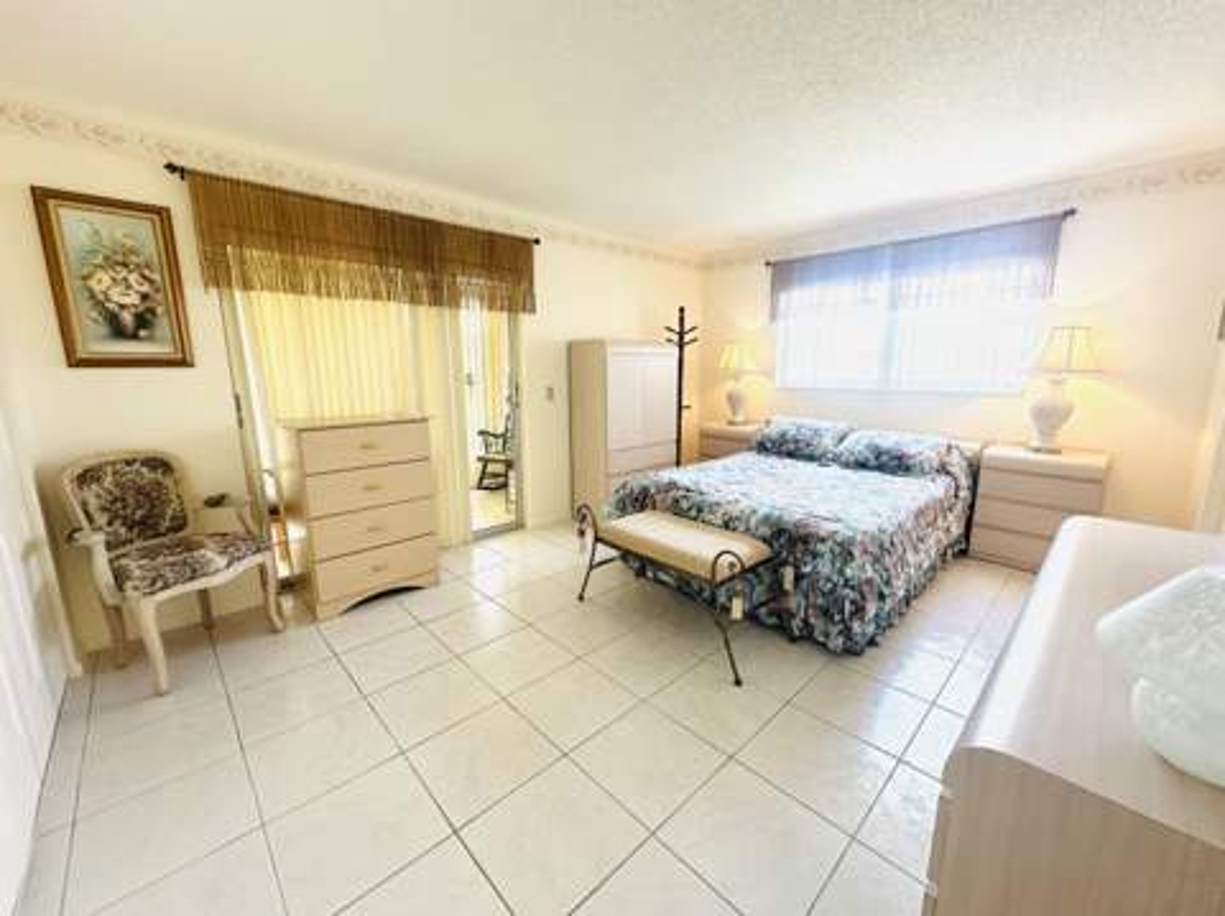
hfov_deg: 102.1
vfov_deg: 85.6
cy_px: 458
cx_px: 612
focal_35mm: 14
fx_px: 495
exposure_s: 1/120
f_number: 2.2
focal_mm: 2.22
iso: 200
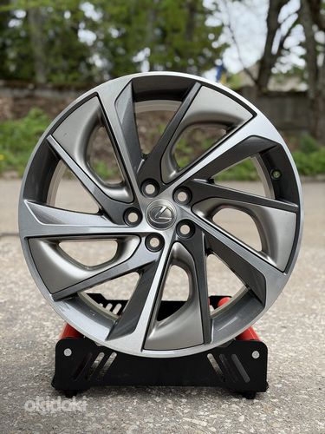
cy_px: 217
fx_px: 601
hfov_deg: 30.3
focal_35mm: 48
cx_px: 162
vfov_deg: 39.7
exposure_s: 1/557
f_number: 1.78
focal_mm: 6.76
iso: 64
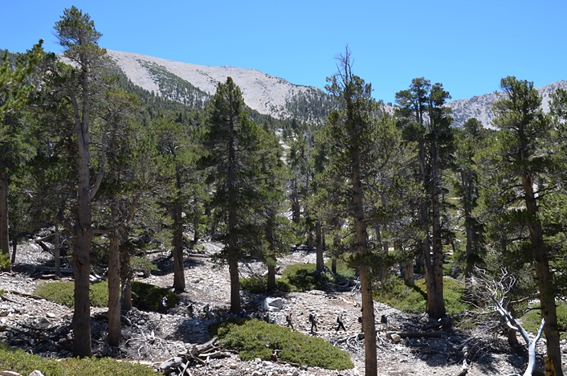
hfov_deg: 55.9
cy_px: 199
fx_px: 535
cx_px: 289
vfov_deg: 38.7
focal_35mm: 34
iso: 100
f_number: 6.3
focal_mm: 20
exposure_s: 1/250
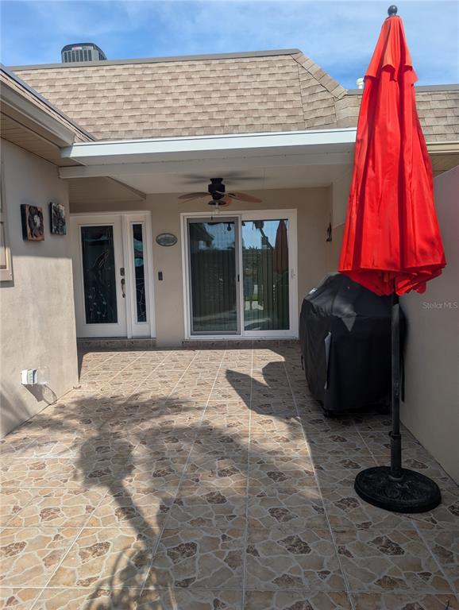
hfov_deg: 56.9
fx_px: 423
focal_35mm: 24
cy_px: 305
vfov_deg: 71.5
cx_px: 230
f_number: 1.68
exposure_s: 1/1323
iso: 22
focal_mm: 6.9
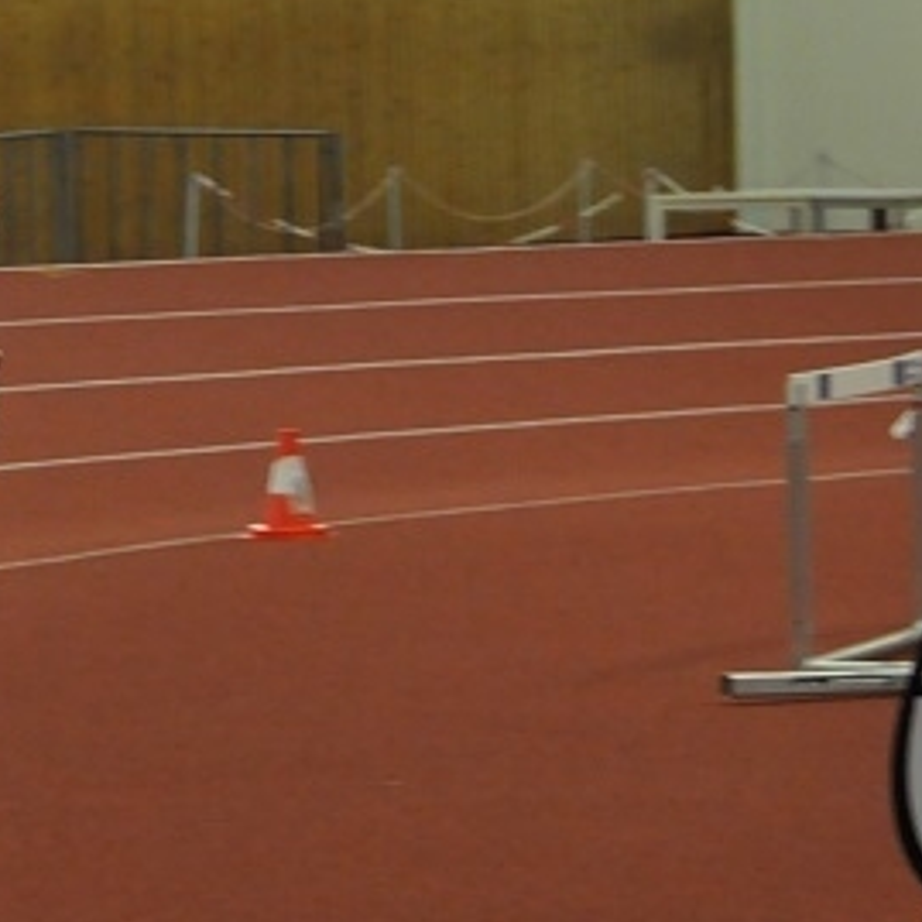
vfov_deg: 6.7
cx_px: -86
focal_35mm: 261
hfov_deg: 6.7
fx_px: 7852
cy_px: 442
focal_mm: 55
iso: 1600
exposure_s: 1/100
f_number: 4.5
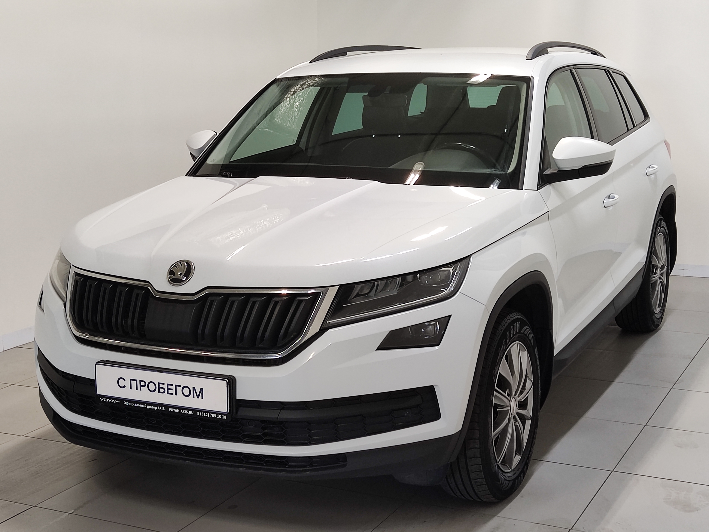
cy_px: 260
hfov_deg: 35.5
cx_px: 350
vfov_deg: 27.0
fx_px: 1106
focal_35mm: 54
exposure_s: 1/50
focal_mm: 4.74
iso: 187
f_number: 1.79
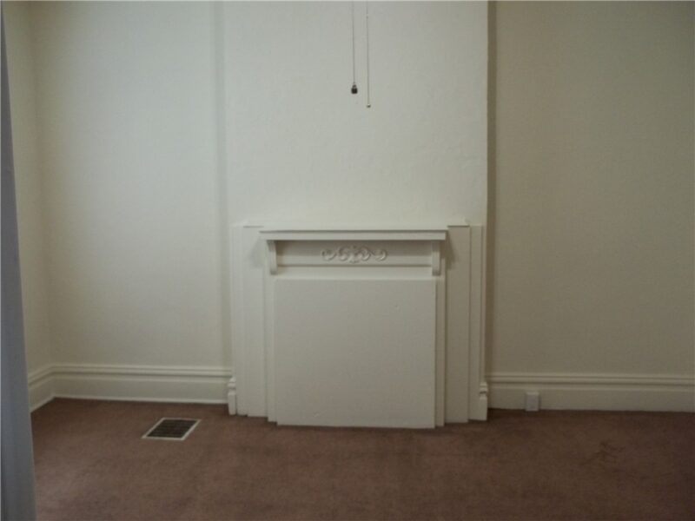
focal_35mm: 33
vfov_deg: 42.9
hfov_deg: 55.4
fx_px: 663
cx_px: 348
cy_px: 260
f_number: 3.3
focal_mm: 5.9
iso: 160
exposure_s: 1/30
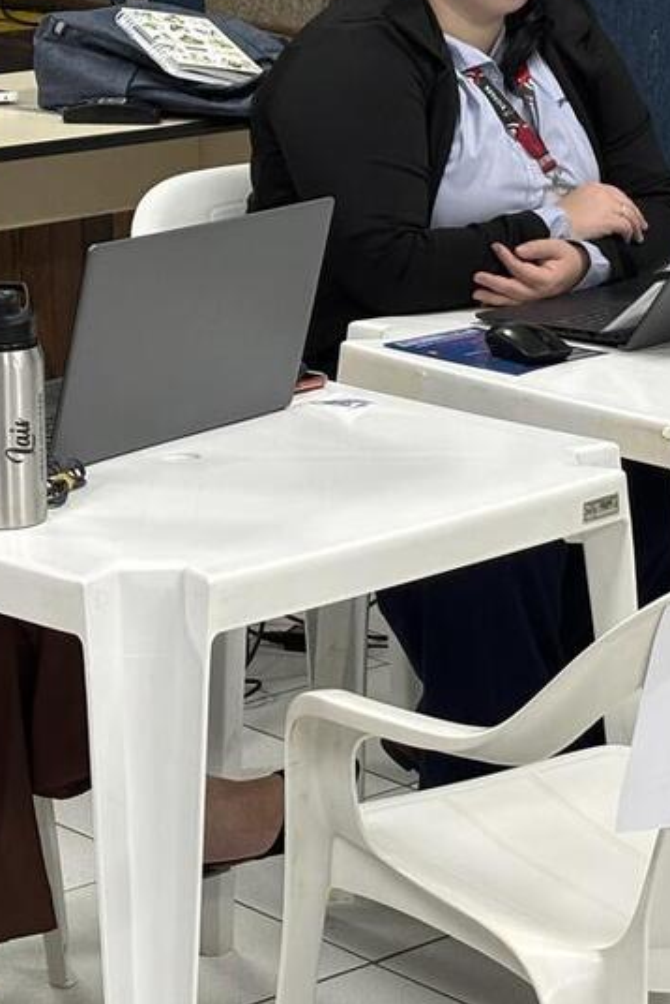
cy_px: 423
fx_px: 3373
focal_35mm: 121
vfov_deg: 16.9
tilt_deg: -13.8
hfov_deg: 11.3
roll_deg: +0.0
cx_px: 528
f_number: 1.6
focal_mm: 5.96
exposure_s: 1/60
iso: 160
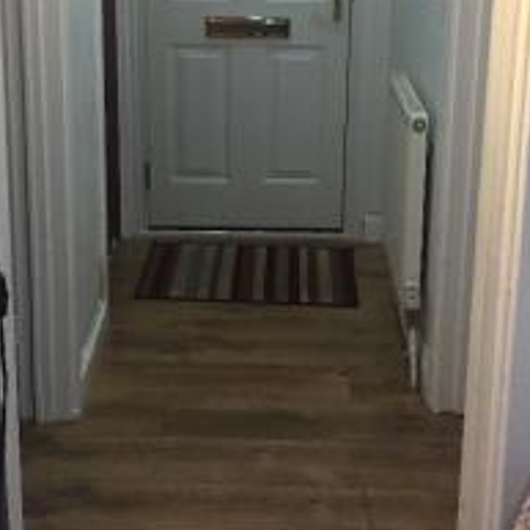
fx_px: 1005
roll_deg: +0.0
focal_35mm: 58
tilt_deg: -14.7
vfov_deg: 28.7
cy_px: 87
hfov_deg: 29.5
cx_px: 233
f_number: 2.2
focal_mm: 4.15
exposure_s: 1/33
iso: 250
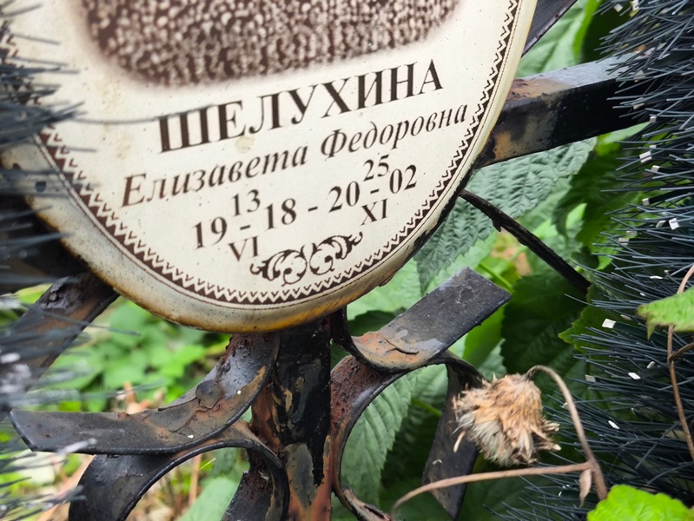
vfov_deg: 29.1
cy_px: 260
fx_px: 1003
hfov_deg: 38.2
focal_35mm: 50
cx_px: 347
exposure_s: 1/60
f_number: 1.7
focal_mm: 4.71
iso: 64
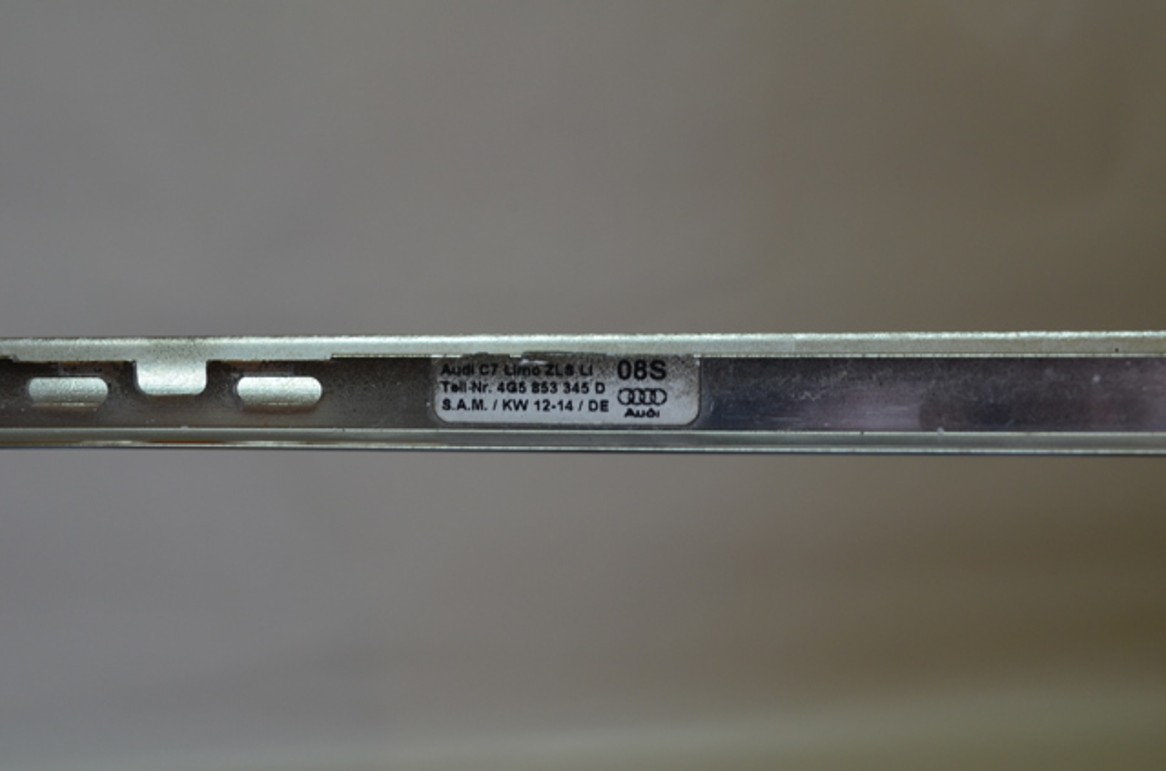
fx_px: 1405
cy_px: 386
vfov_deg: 30.7
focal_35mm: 44
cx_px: 583
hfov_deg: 45.1
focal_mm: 29
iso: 400
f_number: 9
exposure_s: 1/30
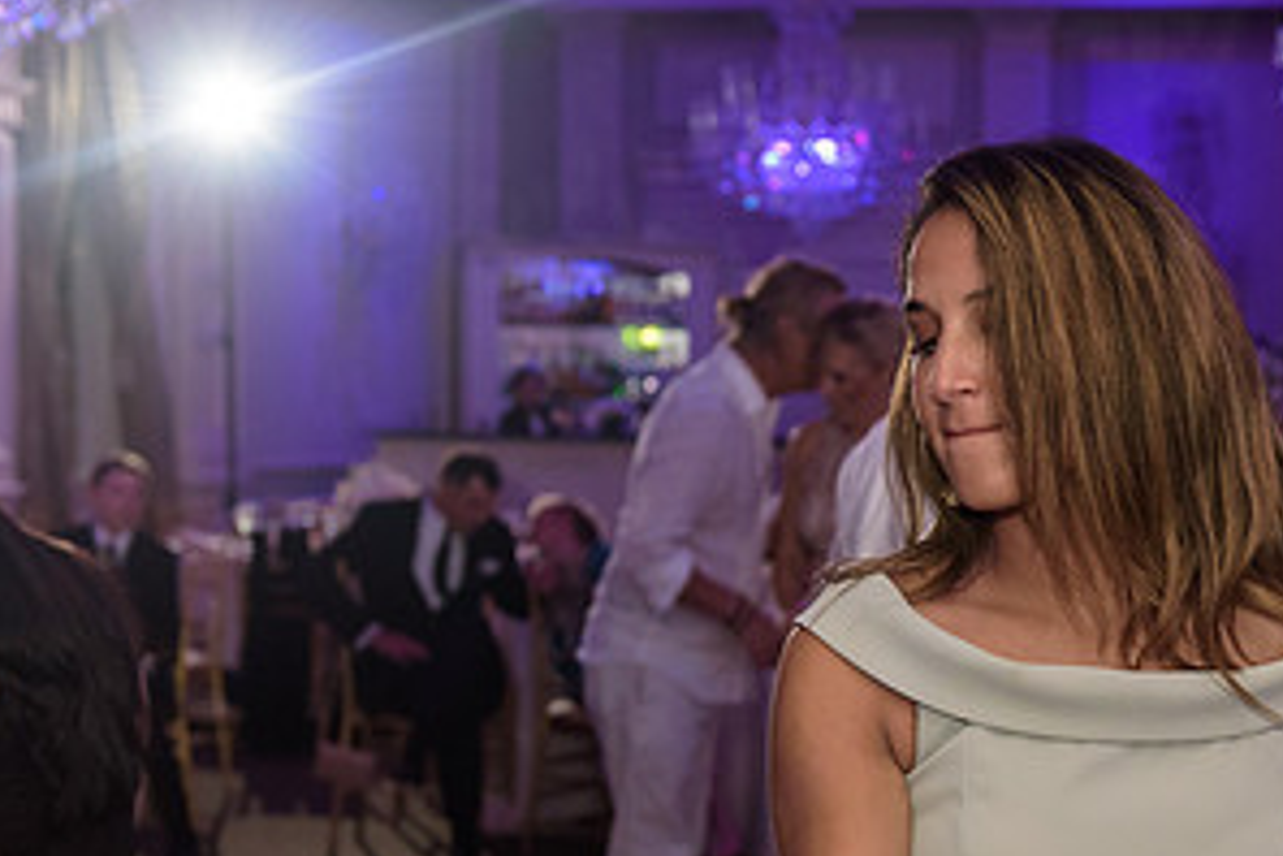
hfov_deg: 22.8
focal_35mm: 88
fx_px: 3136
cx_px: 1002
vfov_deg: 15.3
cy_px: 780
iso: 1600
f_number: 3.2
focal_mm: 45
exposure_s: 1/125
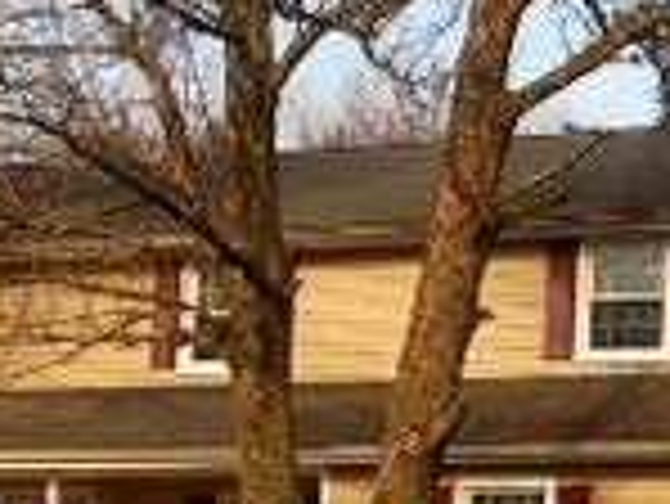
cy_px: 423
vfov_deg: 9.1
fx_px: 3157
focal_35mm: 163
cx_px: 1039
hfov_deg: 11.5
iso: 125
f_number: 4.2
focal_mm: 6.8
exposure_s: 1/800
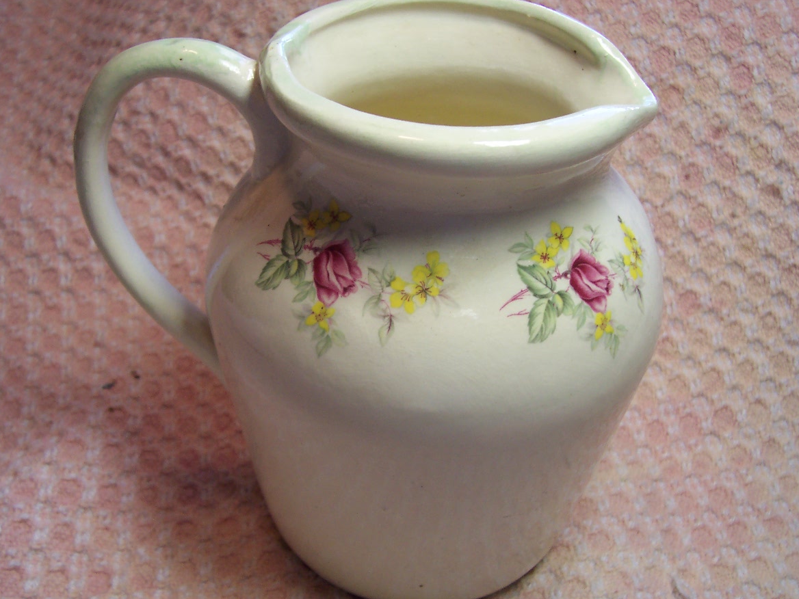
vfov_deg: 37.7
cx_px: 394
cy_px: 306
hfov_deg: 49.0
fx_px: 877
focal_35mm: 38
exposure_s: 1/60
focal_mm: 5.6
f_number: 2.8
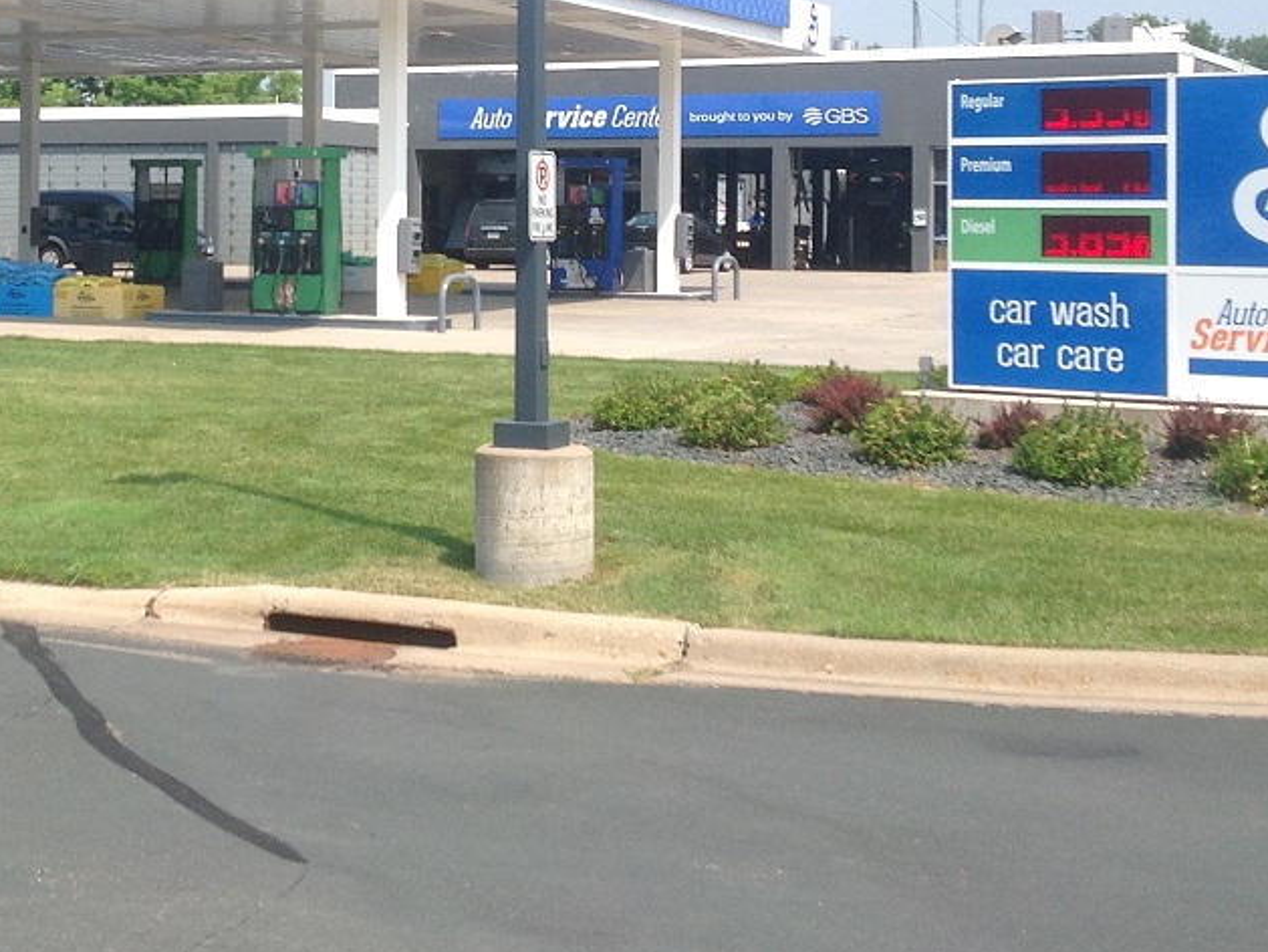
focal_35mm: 72
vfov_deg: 20.2
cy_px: 180
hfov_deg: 26.7
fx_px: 2638
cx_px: 351
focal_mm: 4.28
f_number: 2.4
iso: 50
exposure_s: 1/1513
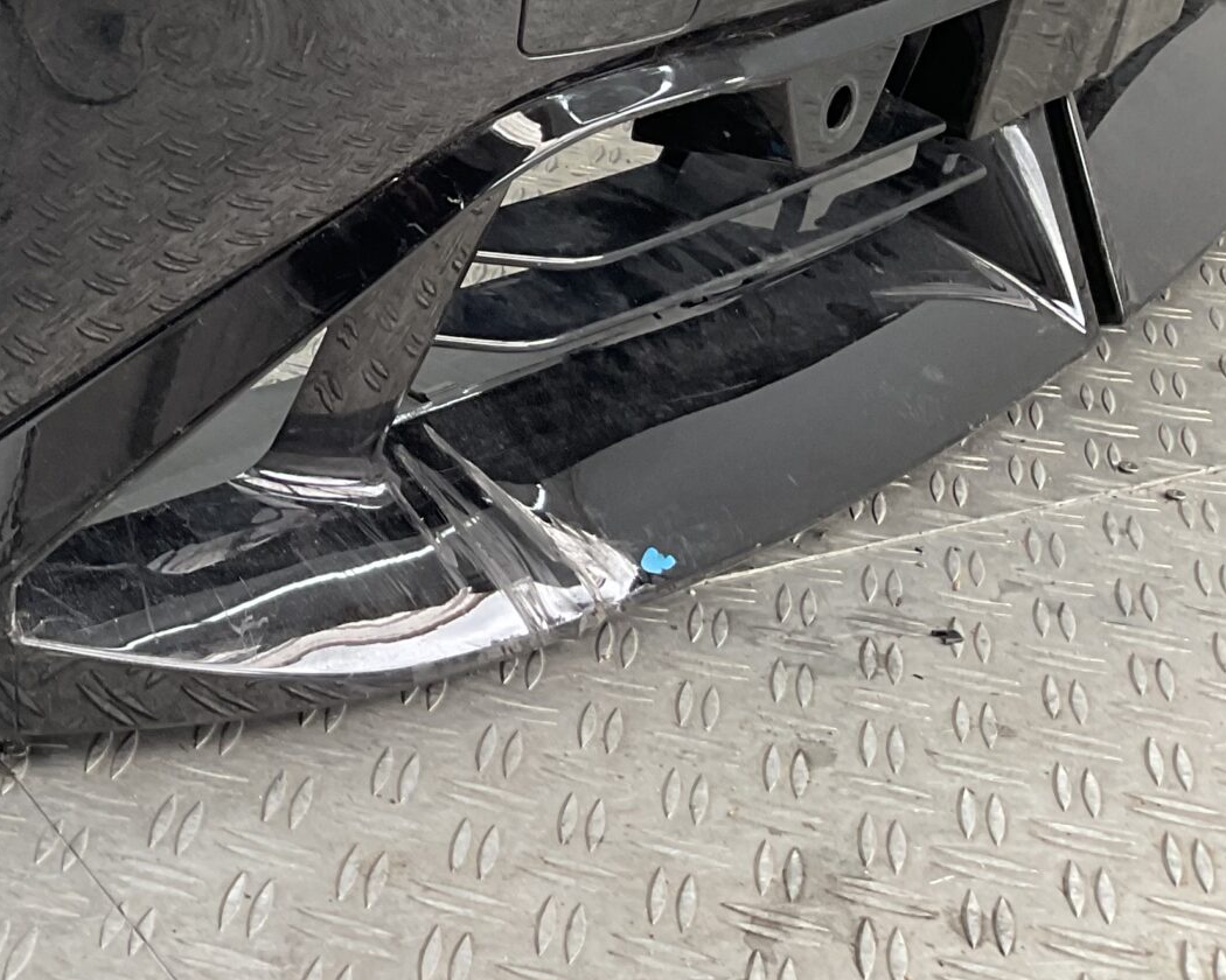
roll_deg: -1.5
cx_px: -236
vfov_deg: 21.0
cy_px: -112
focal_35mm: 69
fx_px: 2504
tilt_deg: -15.4
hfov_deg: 24.9
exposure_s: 1/100
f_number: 1.8
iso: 32
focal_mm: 3
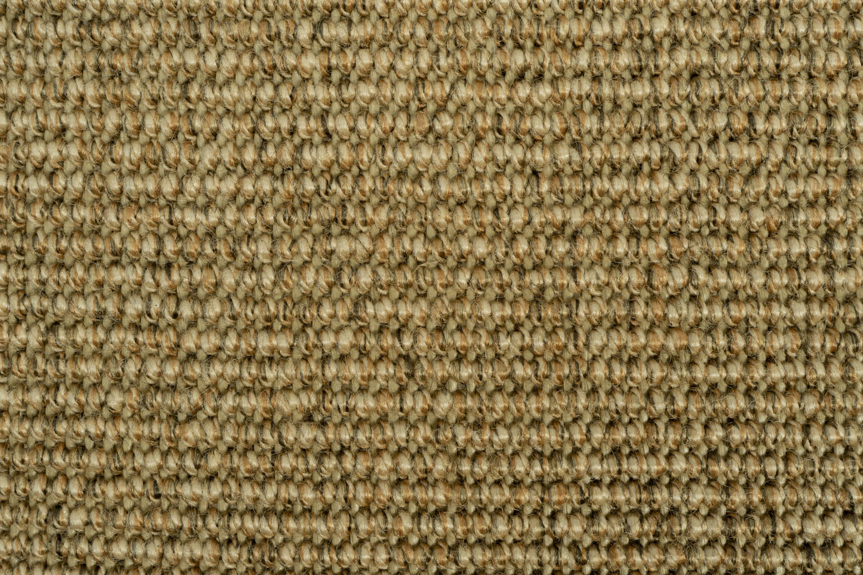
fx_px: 966
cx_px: 432
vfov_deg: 33.2
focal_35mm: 40
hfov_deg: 48.1
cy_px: 288
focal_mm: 40.3
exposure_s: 1/60
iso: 800
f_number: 7.1
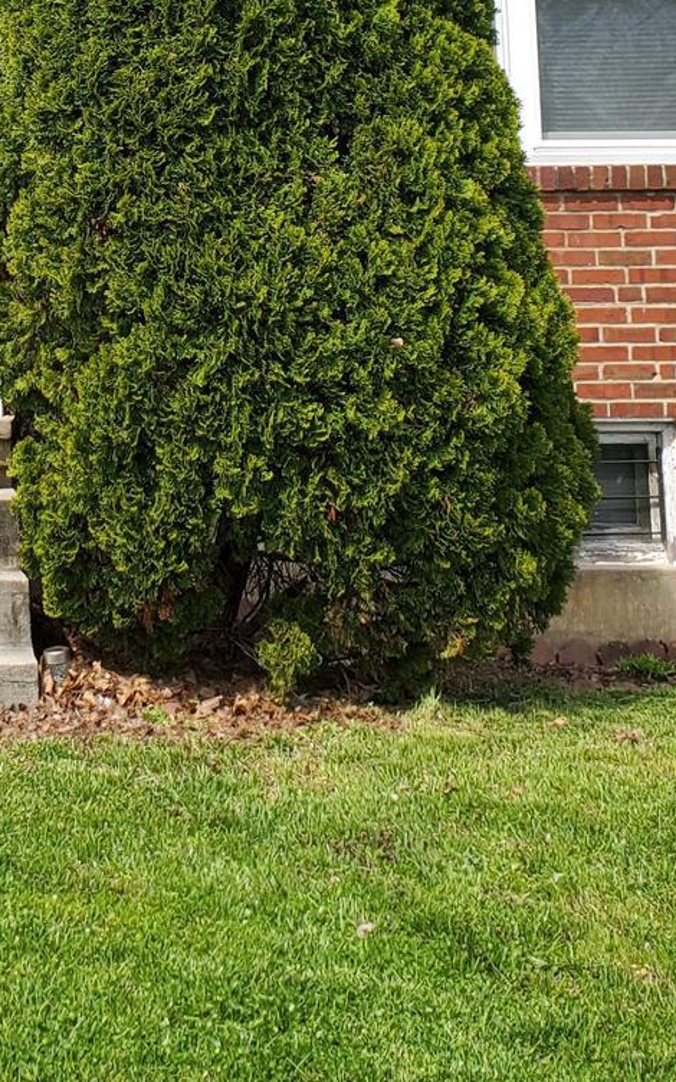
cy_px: 75
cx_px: -210
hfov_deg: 16.4
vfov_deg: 26.4
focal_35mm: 75
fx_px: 2213
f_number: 2.4
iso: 50
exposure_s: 1/934
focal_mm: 4.3
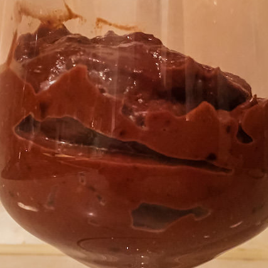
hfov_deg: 24.0
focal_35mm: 72
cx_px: 112
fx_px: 631
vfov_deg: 23.9
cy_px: 178
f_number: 2.2
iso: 250
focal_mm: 4.15
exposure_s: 1/35
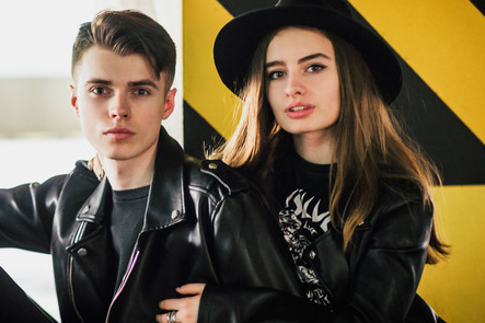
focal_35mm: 170
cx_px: 197
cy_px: 155
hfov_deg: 12.1
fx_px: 2285
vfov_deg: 8.1
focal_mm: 85
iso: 200
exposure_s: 1/160
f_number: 1.8
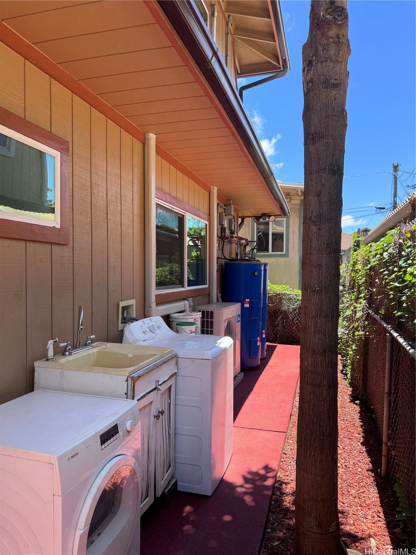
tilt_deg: -1.2
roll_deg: +0.4
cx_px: 208
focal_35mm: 24
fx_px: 385
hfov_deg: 56.8
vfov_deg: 71.6
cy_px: 278
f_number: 1.78
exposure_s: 1/822
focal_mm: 6.76
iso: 80
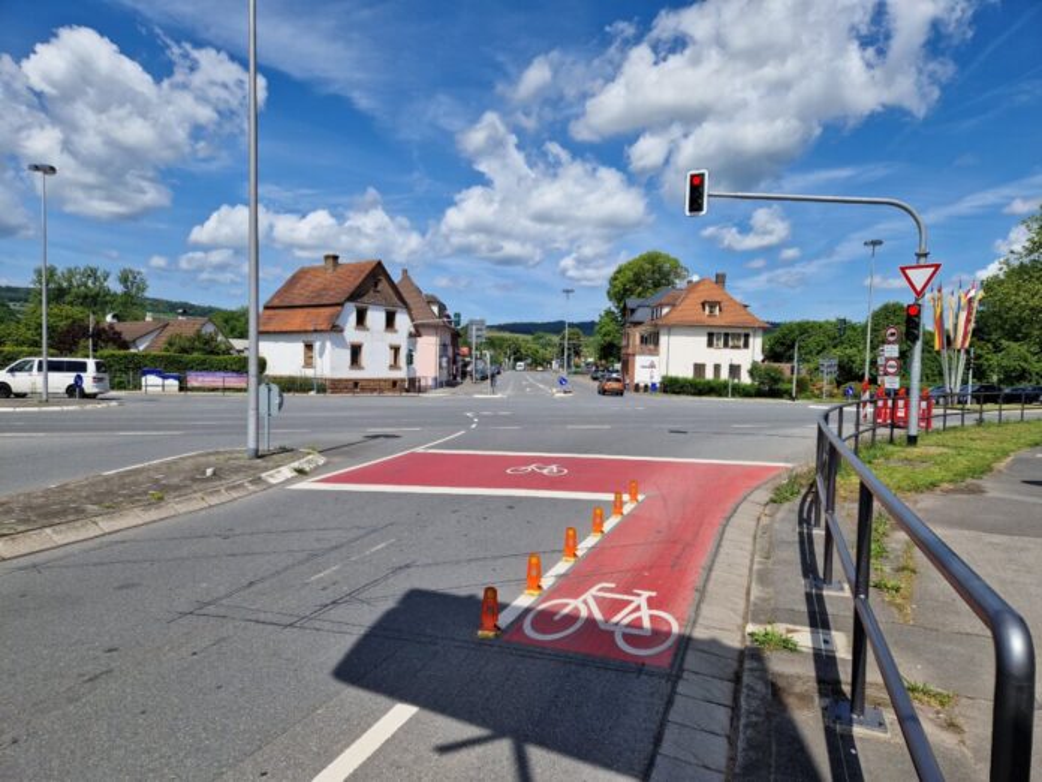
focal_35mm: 23
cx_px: 521
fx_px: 692
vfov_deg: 58.9
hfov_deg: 73.9
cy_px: 391
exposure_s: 1/2432
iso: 50
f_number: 1.8
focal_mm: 5.4
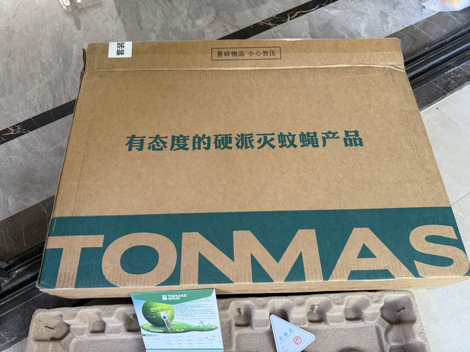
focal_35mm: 24
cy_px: 176
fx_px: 326
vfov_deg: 56.8
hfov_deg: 71.6
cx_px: 235
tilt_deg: -58.0
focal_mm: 6.76
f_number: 1.78
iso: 200
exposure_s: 1/72
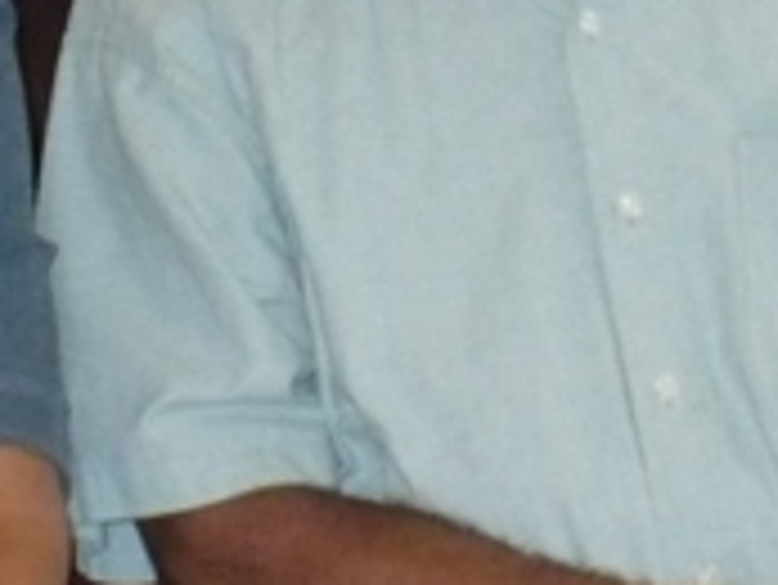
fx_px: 8164
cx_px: 423
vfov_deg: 4.1
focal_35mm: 363
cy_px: -356
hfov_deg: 5.5
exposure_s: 1/30
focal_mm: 16.1
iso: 640
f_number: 3.5
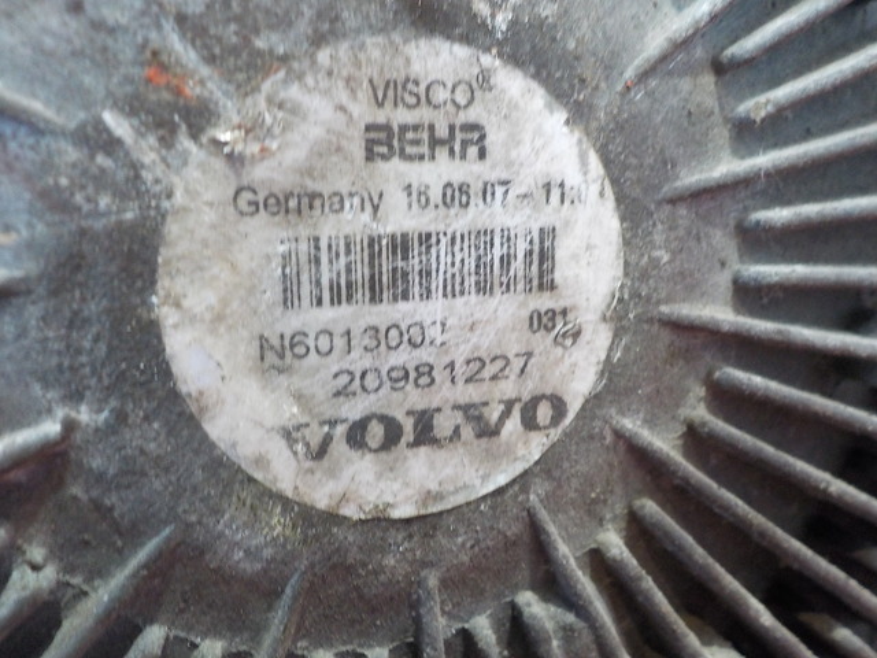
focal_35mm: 30
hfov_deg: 60.0
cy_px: 329
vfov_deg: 46.8
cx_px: 438
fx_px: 760
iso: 400
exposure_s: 1/15
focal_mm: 4.1
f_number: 3.3
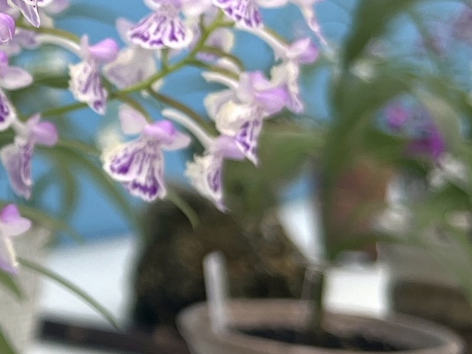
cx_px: -96
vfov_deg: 15.4
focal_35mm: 95
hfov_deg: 19.4
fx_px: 1295
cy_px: 56
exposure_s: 1/267
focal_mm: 5.1
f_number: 1.6
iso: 40
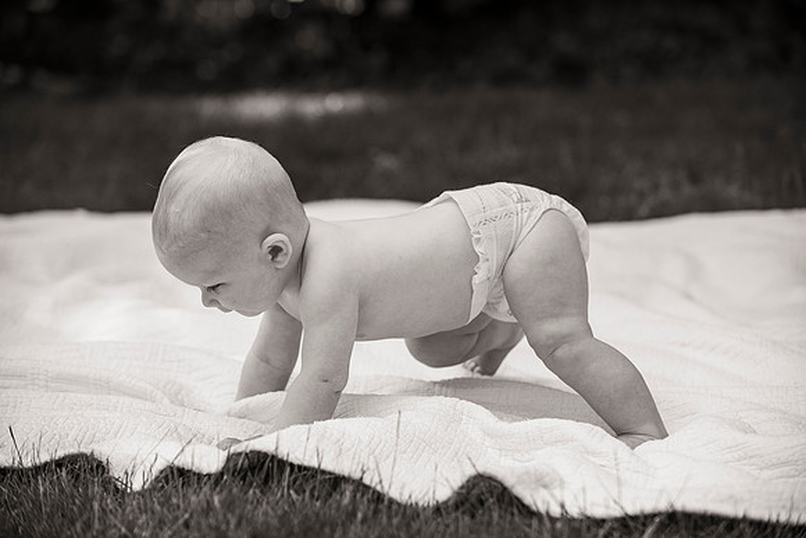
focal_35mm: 105
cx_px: 403
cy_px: 269
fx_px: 2351
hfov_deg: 19.5
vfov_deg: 13.0
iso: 400
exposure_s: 1/1600
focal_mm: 105
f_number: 3.5
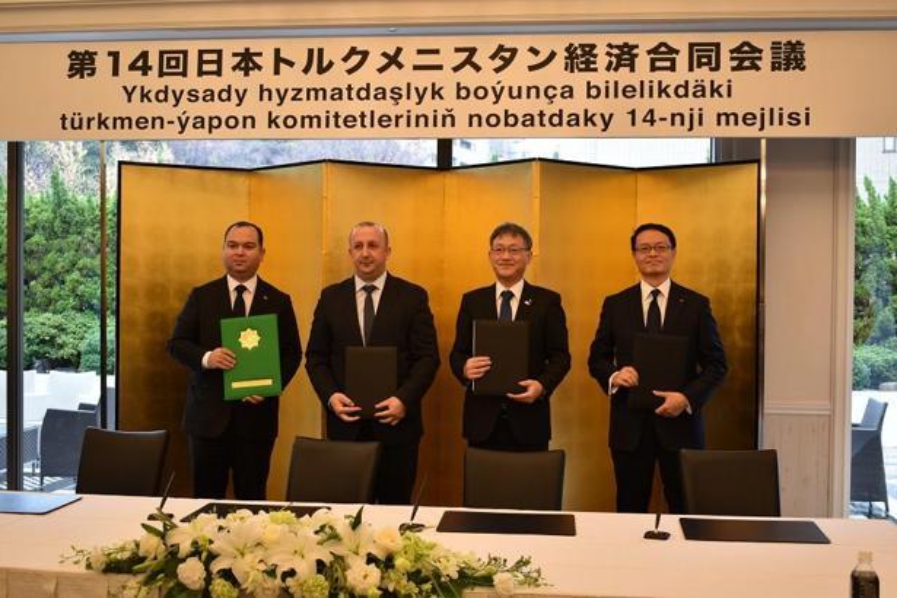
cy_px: 299
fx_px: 1121
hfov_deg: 43.6
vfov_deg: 29.9
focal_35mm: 45
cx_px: 448
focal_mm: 30
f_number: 4.2
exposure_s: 1/50
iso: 200
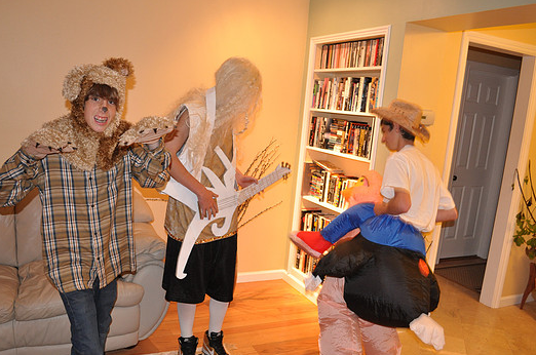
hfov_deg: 61.9
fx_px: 446
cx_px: 242
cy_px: 186
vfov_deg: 43.4
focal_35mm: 30
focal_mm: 18
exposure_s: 1/30
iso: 800
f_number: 3.5
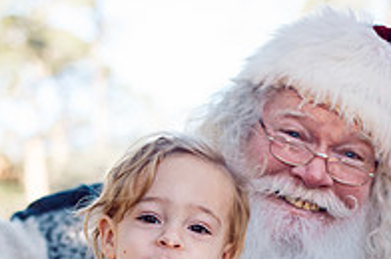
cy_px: 329
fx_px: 1247
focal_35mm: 115
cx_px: 170
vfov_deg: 11.6
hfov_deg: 17.8
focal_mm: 50
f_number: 2.8
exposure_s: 1/320
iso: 125
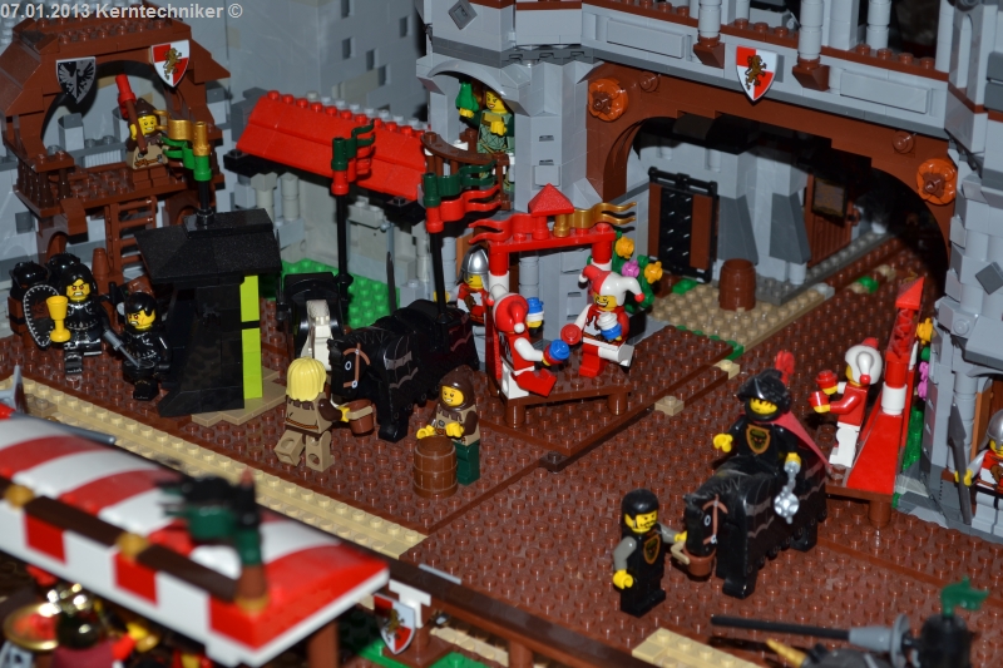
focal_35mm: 82
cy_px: 334
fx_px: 2298
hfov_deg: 24.6
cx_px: 502
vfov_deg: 16.5
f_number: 8
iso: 100
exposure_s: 1/60
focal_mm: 55
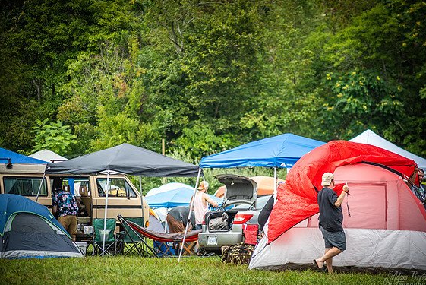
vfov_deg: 6.3
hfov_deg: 9.5
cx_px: 217
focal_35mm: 217
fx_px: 2570
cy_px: 145
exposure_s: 1/500
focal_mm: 210
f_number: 4
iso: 200
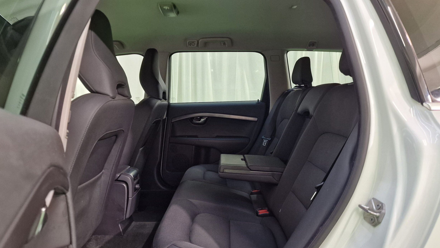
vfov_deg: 44.1
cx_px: 221
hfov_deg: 71.9
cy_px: 152
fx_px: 303
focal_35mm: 26
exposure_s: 1/50
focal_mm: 6.4
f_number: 1.8
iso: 250
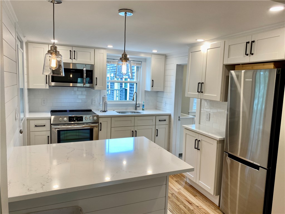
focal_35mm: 26
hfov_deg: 67.3
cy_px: 107
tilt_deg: -7.7
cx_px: 142
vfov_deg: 53.1
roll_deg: -1.5
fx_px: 214
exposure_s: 1/120
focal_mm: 4.25
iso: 50
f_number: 1.8
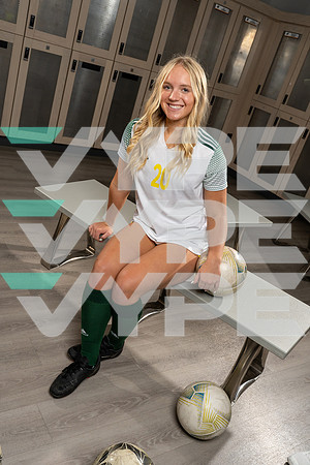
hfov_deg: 40.0
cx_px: 155
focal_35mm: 33
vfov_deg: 57.2
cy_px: 232
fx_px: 426
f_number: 7.1
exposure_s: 1/250
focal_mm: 33
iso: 1000
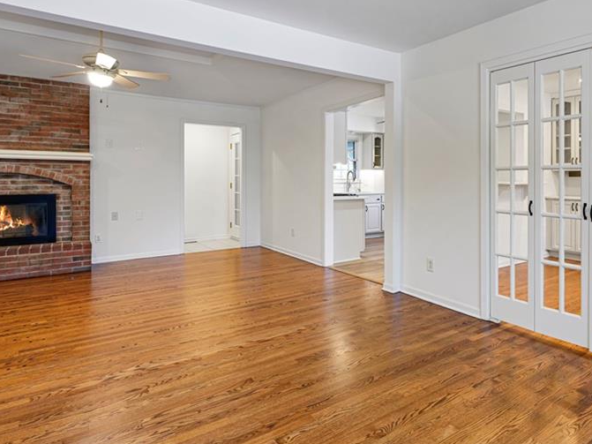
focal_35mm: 23
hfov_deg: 73.5
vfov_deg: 59.1
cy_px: 186
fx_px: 389
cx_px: 364
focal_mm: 15.5
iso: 100
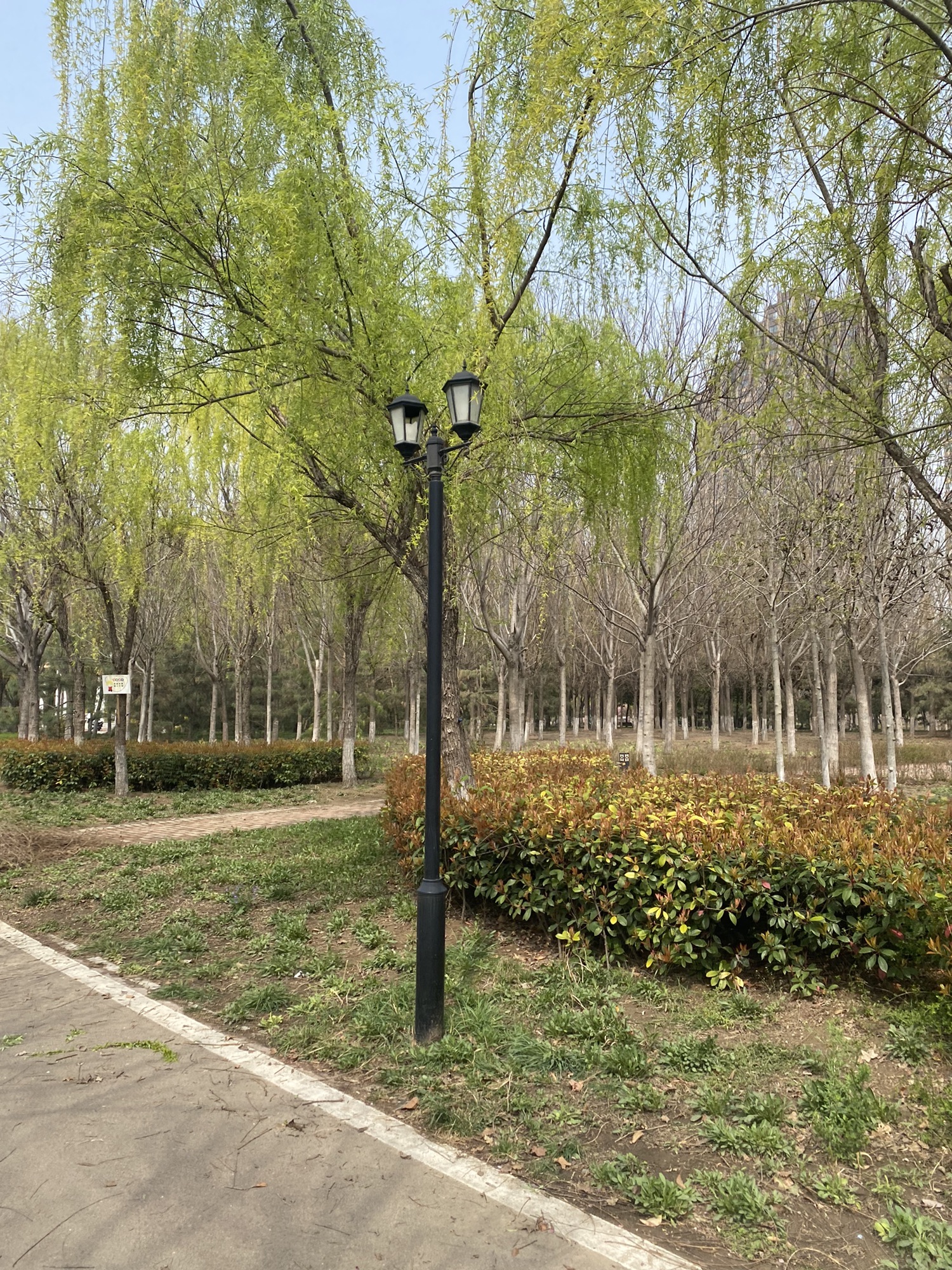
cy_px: 635
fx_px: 953
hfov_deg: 53.1
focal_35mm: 26
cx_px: 476
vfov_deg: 67.3
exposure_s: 1/1629
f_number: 1.8
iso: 32
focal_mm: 4.25
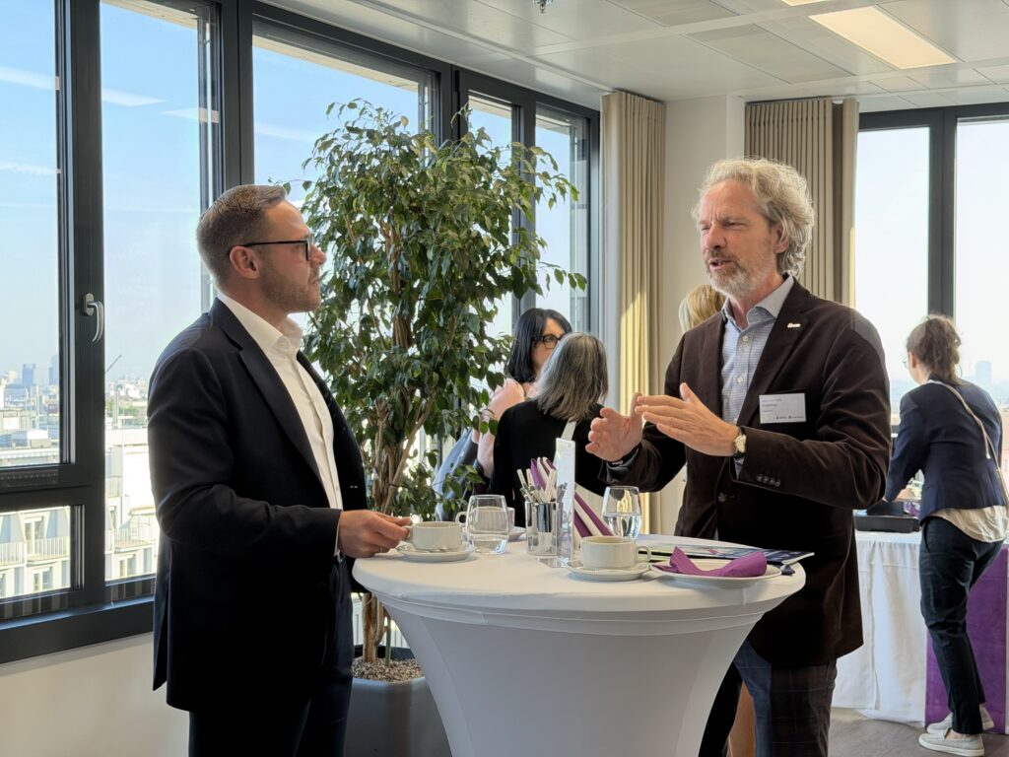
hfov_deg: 39.7
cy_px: 378
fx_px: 1399
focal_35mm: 48
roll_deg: +0.1
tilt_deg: -0.8
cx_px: 504
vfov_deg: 30.3
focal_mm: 6.76
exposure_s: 1/100
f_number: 1.78
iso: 50
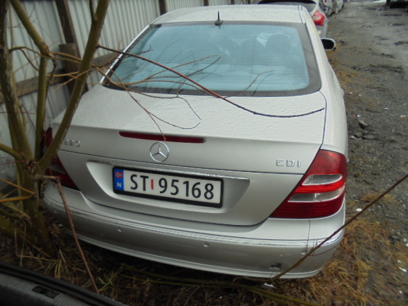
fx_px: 306
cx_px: 204
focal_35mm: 26
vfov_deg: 53.1
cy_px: 153
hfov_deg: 67.3
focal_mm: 4.6
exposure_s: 1/125
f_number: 3.5
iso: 100
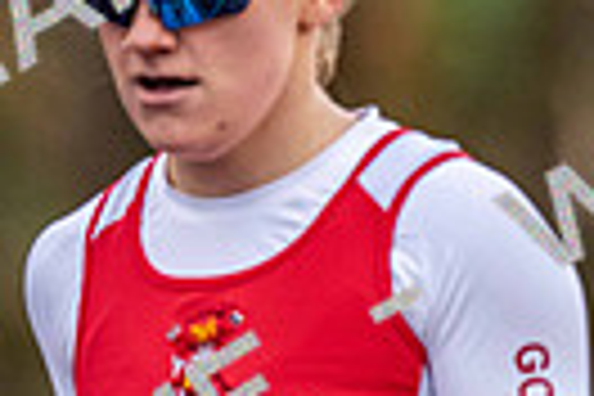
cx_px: 1053
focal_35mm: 2638
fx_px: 43524
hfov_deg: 0.8
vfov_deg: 0.5
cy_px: 281
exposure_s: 1/2500
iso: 1800
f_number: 4
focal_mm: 600
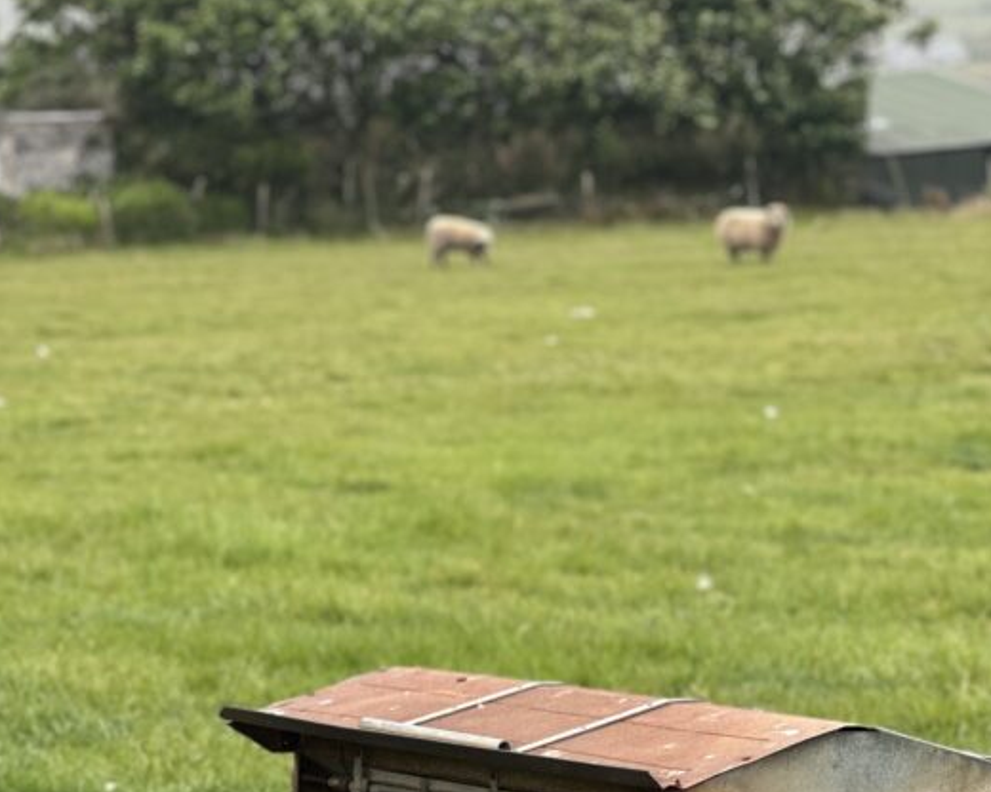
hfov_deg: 13.0
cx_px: 543
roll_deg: +4.7
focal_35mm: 148
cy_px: 802
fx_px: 4341
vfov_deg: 10.3
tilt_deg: -8.9
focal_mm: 9
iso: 32
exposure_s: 1/121
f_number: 2.8
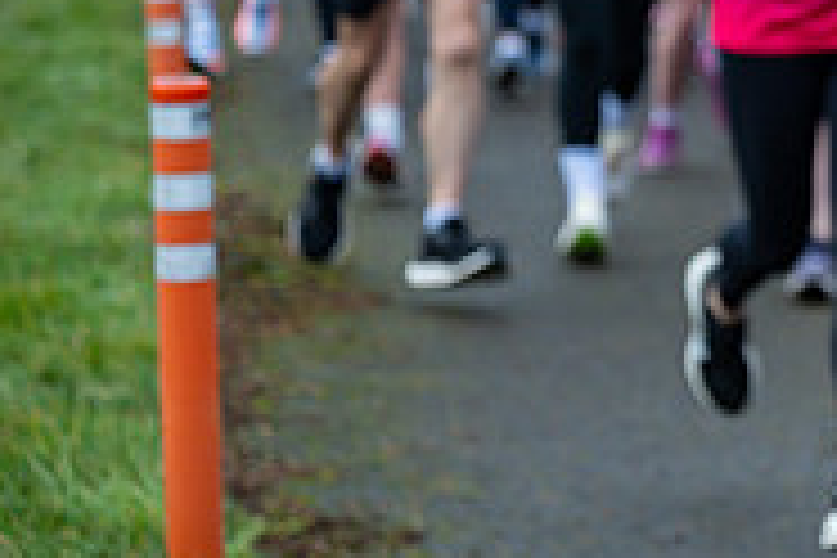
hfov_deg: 9.2
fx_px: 5068
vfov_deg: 6.3
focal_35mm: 218
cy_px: -61
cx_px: 1224
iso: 400
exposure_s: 1/1250
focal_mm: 70
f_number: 2.8
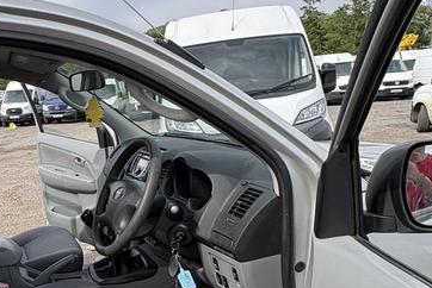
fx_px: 432
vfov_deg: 35.8
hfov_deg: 50.4
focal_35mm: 36
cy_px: 226
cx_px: 97
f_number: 2.2
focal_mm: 2.22
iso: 50
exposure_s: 1/681
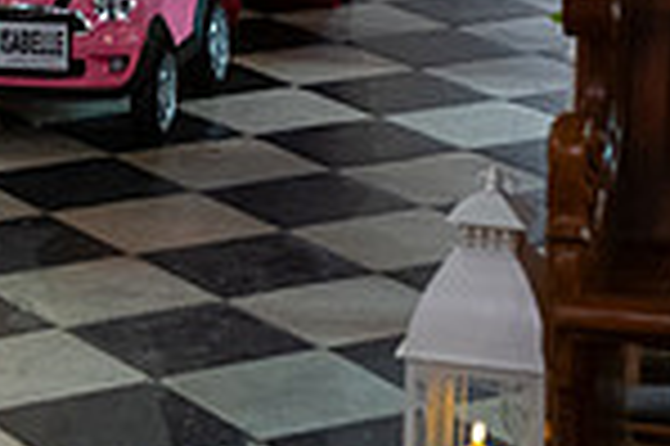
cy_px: -309
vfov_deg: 7.2
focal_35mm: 187
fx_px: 3476
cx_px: 121
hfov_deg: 11.0
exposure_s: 1/160
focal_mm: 48
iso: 1250
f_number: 3.5
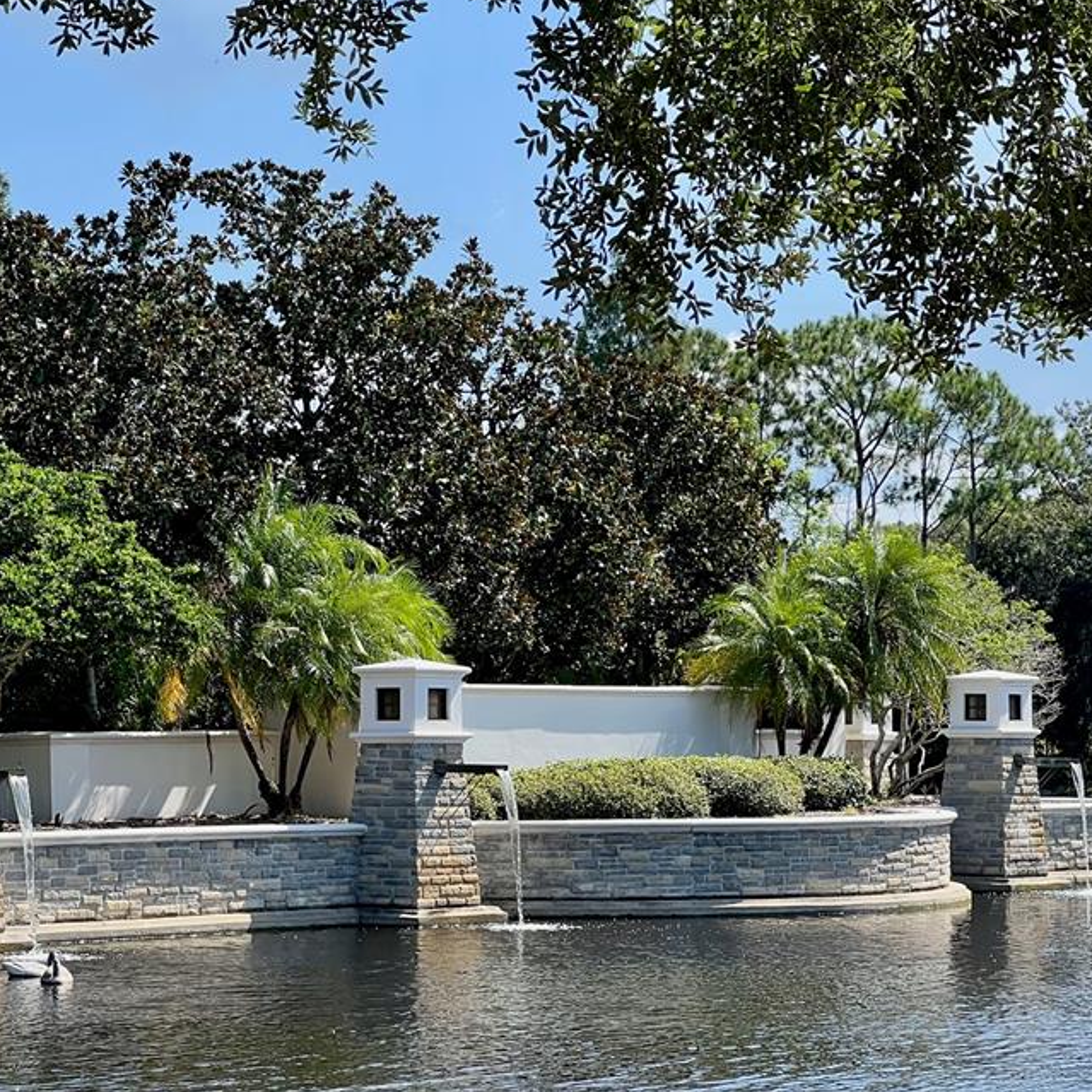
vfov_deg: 16.0
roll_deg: +0.7
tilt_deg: +2.8
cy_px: 520
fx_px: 3890
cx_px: 518
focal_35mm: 109
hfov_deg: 16.0
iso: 32
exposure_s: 1/435
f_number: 2.8
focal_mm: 9
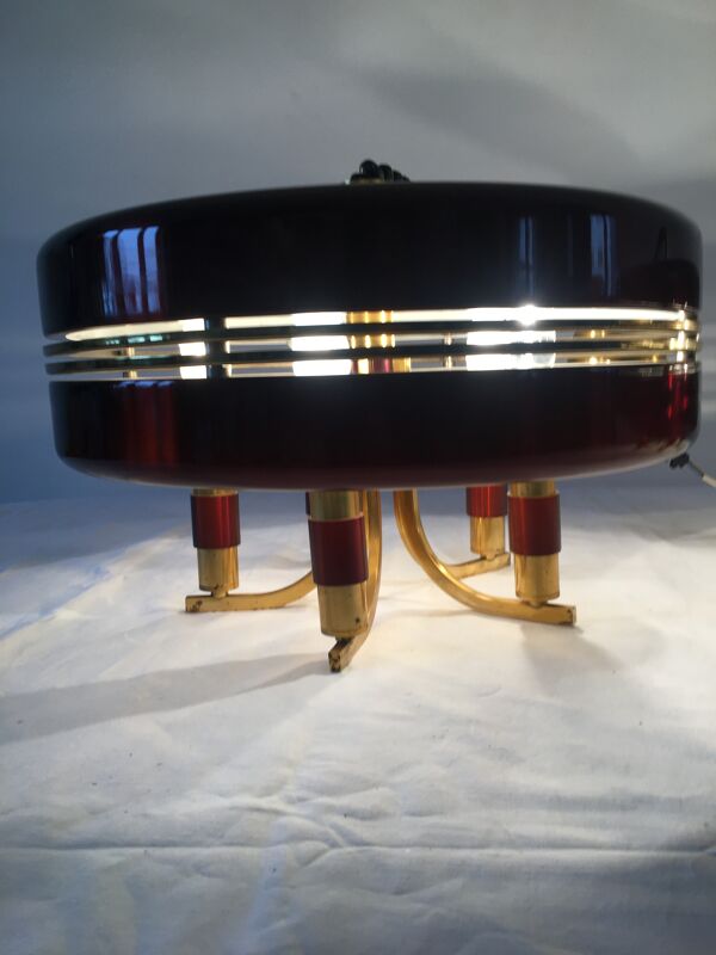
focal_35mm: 29
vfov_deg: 61.7
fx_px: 800
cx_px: 358
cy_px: 478
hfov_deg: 48.2
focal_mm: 4.15
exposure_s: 1/100
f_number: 2.2
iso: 40
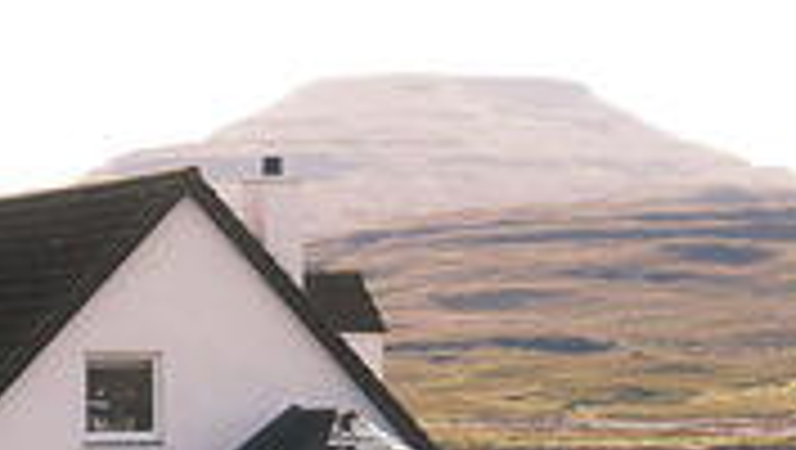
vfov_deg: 9.8
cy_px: 274
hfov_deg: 17.3
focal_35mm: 124
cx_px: 409
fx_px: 2620
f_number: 5.6
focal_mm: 23
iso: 160
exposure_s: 1/250
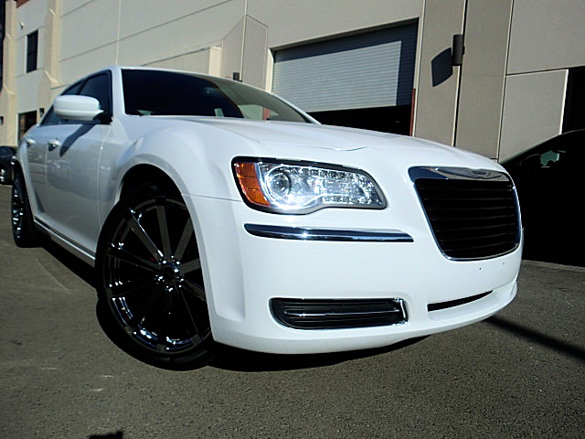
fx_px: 439
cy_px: 220
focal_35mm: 26
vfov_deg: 53.1
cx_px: 292
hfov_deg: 67.3
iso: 64
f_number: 7.8
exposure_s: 1/320
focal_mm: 4.65
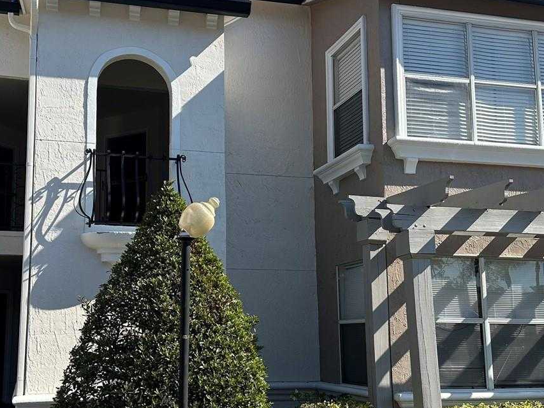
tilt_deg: +8.9
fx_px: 707
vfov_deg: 32.2
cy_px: 228
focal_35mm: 45
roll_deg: +0.0
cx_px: 213
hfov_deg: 41.8
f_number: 1.78
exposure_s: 1/2882
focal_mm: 6.86
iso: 80
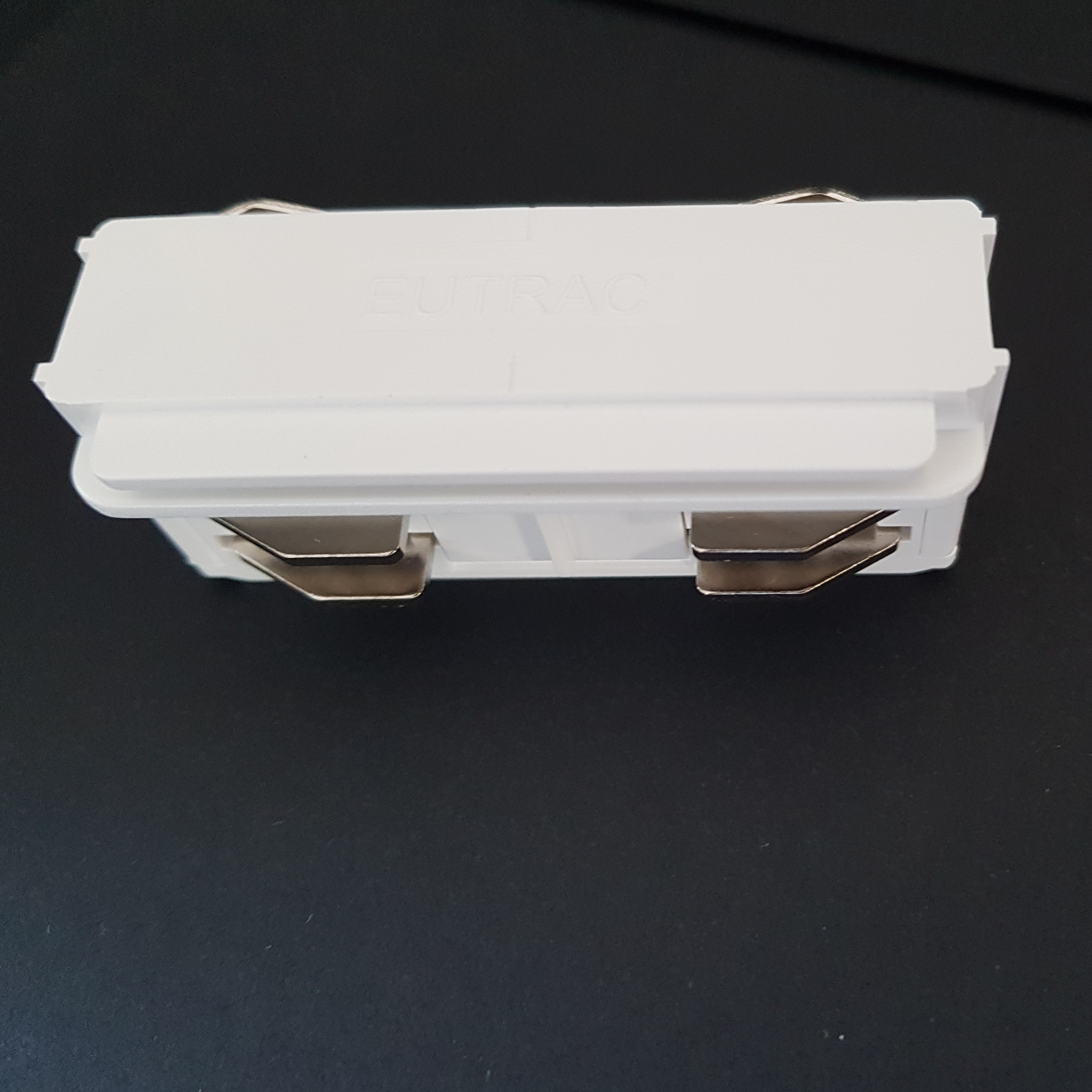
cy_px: 515
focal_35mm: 33
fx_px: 1178
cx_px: 761
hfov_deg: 48.6
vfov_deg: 49.7
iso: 250
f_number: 1.7
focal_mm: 4.2
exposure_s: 1/30
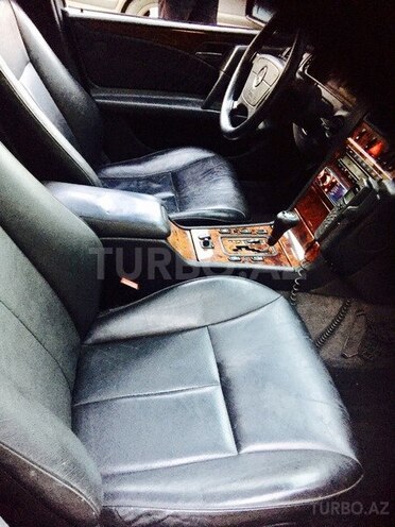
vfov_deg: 61.7
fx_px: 441
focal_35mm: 29
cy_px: 264
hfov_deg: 48.2
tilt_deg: -36.8
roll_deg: -7.4
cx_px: 198
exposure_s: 1/17
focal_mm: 4.15
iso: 400
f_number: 2.2
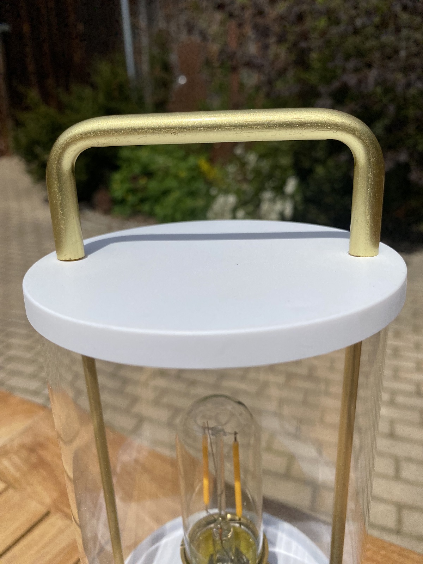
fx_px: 407
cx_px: 212
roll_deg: +2.7
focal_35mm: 25
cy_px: 282
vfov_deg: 69.4
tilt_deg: -16.6
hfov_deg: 54.9
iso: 32
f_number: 1.8
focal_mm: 4.25
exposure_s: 1/8197
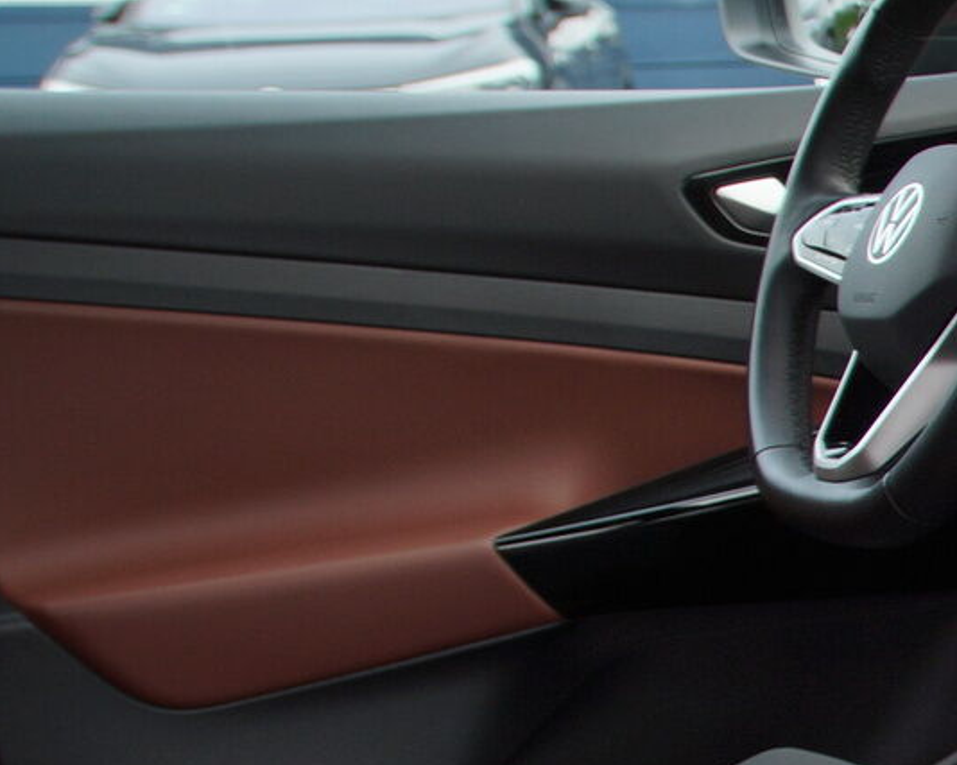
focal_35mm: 91
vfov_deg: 16.6
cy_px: 727
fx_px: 2577
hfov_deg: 17.3
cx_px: 1703
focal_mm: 18
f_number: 4
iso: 100
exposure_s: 1/60
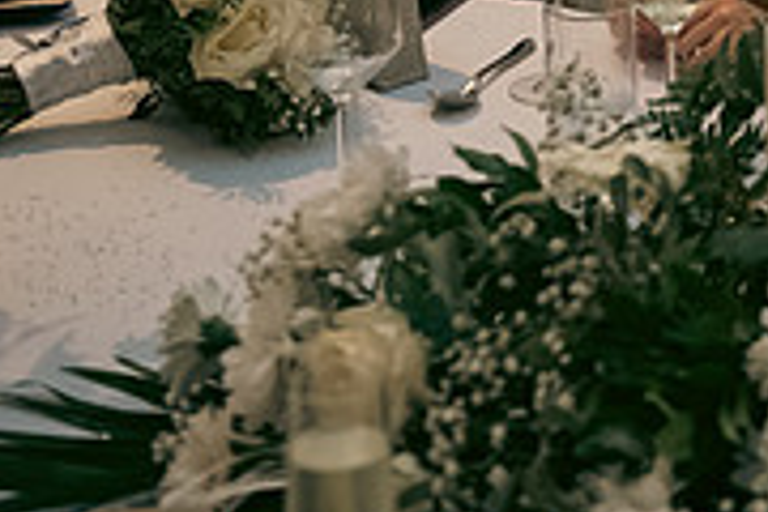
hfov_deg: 13.8
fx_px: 3029
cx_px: 1062
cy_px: -305
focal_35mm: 142
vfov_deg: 9.3
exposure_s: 1/160
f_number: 3.5
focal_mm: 44
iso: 2000
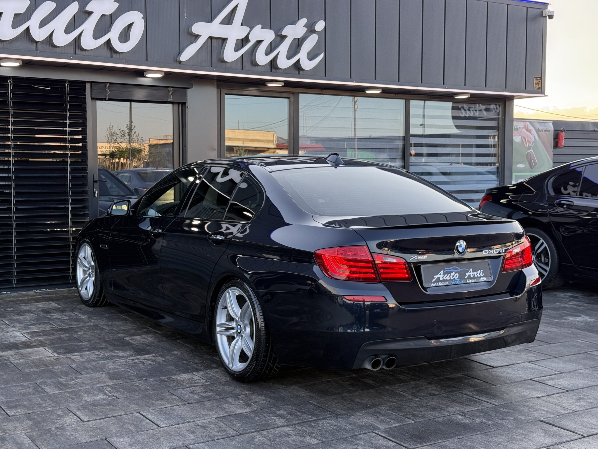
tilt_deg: -2.8
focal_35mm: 48
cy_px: 224
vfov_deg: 30.3
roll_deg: +0.5
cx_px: 299
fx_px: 829
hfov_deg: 39.7
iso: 64
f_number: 1.78
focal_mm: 6.76
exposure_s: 1/290
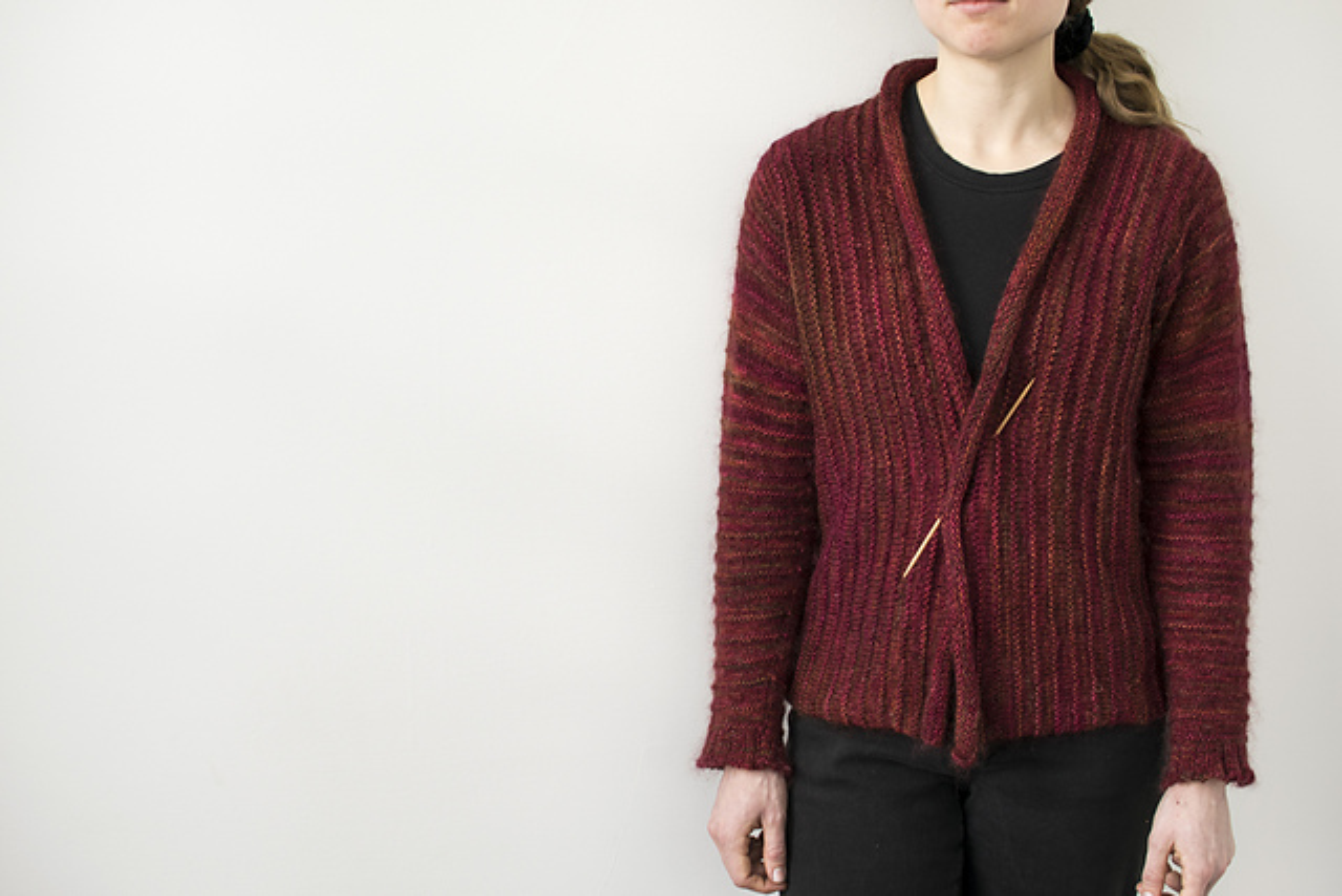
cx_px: 671
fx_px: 1957
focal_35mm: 52
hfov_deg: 37.8
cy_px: 448
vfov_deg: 25.8
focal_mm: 35
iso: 200
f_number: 5
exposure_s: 1/60
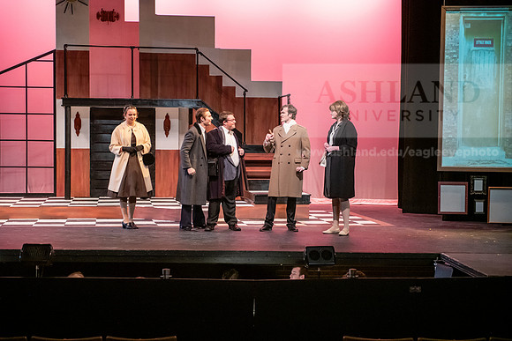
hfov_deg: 28.8
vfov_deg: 19.5
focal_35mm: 70
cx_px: 256
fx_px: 996
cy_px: 170
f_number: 3.2
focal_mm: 70
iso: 3200
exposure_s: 1/200
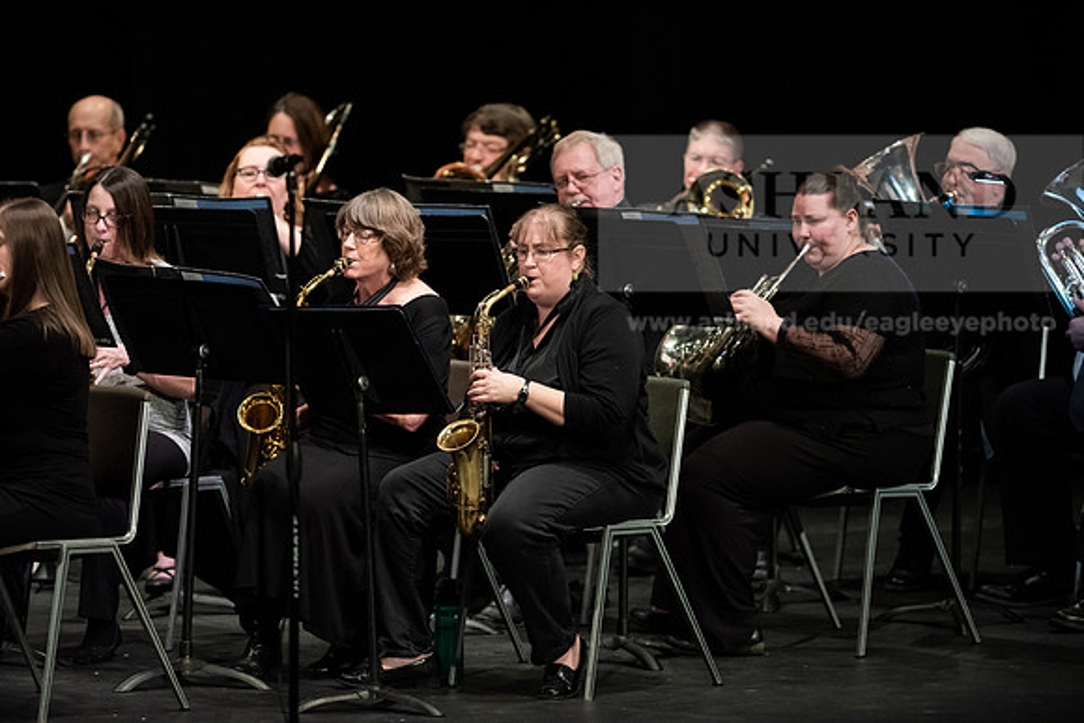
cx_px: 542
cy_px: 362
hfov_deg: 6.9
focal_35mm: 300
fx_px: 9035
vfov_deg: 4.6
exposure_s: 1/320
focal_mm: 300
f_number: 3.2
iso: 4000
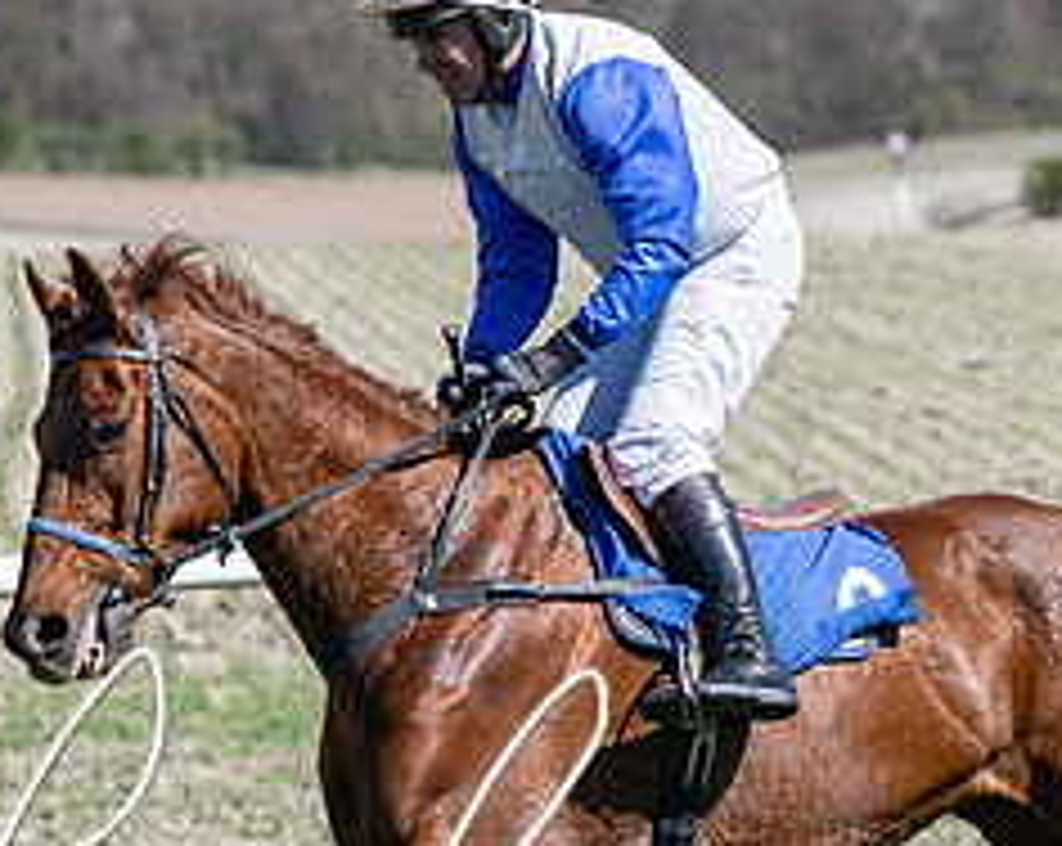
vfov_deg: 4.2
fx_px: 11453
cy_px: 606
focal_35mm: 365
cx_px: 1102
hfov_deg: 5.3
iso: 200
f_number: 4
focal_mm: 120
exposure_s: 1/2000
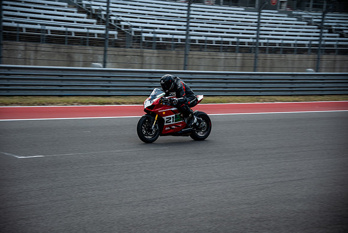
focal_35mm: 83
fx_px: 802
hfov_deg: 24.5
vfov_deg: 16.5
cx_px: 174
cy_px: 116
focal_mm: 55
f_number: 2.8
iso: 200
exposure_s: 1/1000
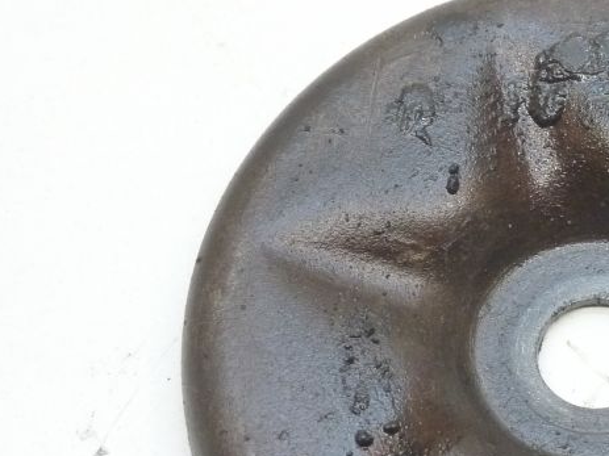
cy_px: 365
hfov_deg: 14.4
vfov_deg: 10.9
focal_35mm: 135
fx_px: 2374
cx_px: 595
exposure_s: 1/10
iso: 400
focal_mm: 11
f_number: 4.1
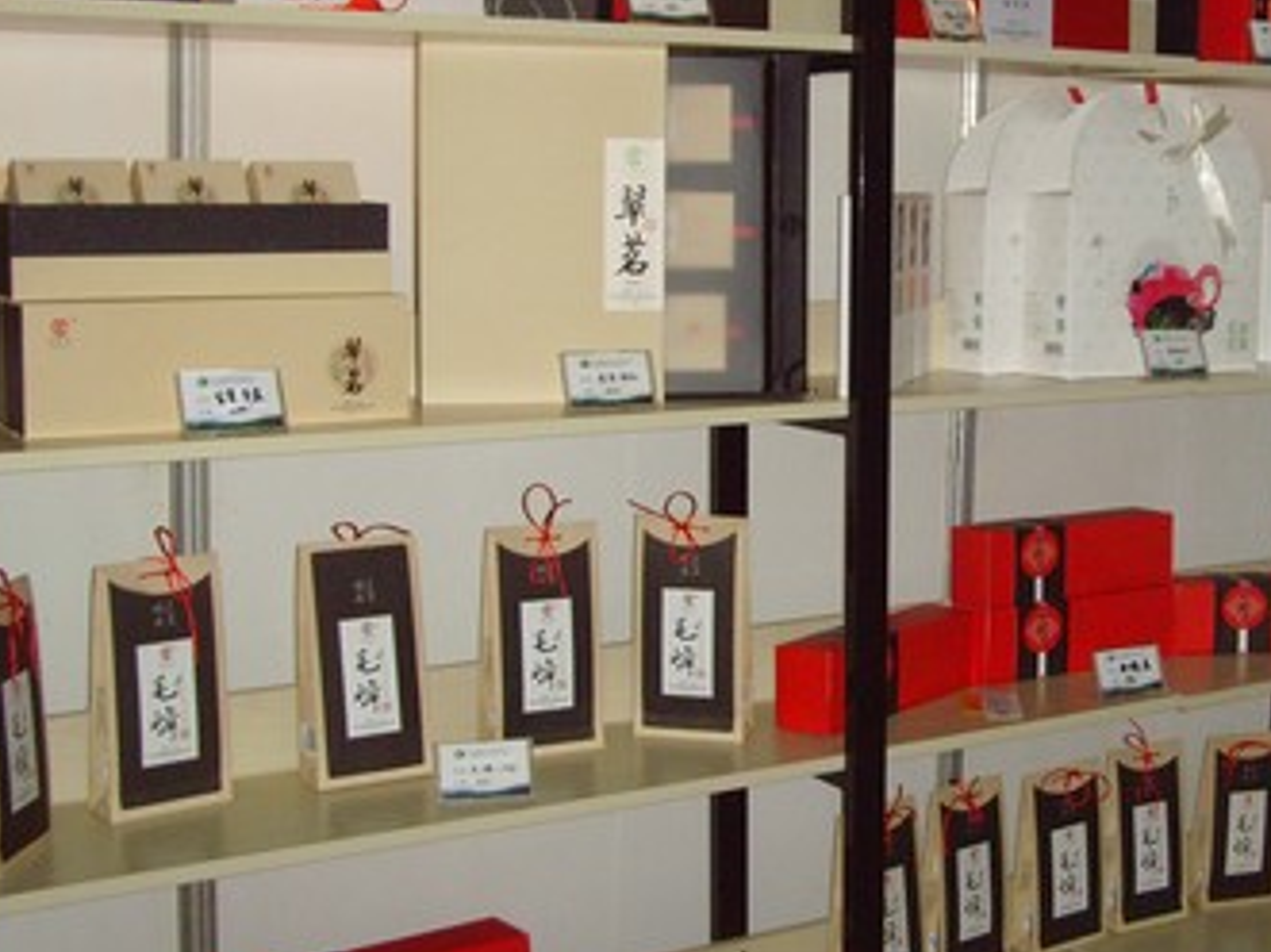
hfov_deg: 32.2
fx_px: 2166
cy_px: 424
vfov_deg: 24.8
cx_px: 922
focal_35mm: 59
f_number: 3.5
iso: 200
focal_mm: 6.6
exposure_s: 1/45
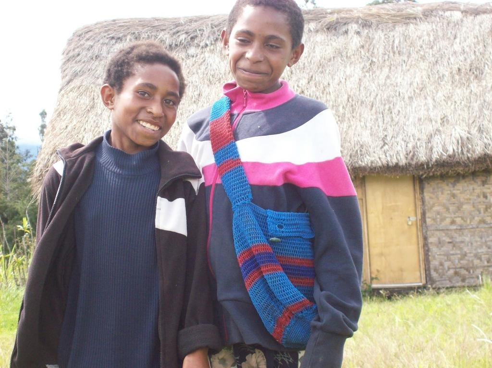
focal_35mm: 108
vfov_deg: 13.7
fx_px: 1534
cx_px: 246
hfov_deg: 18.2
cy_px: 184
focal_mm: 18
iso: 200
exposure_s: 1/263
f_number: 4.8
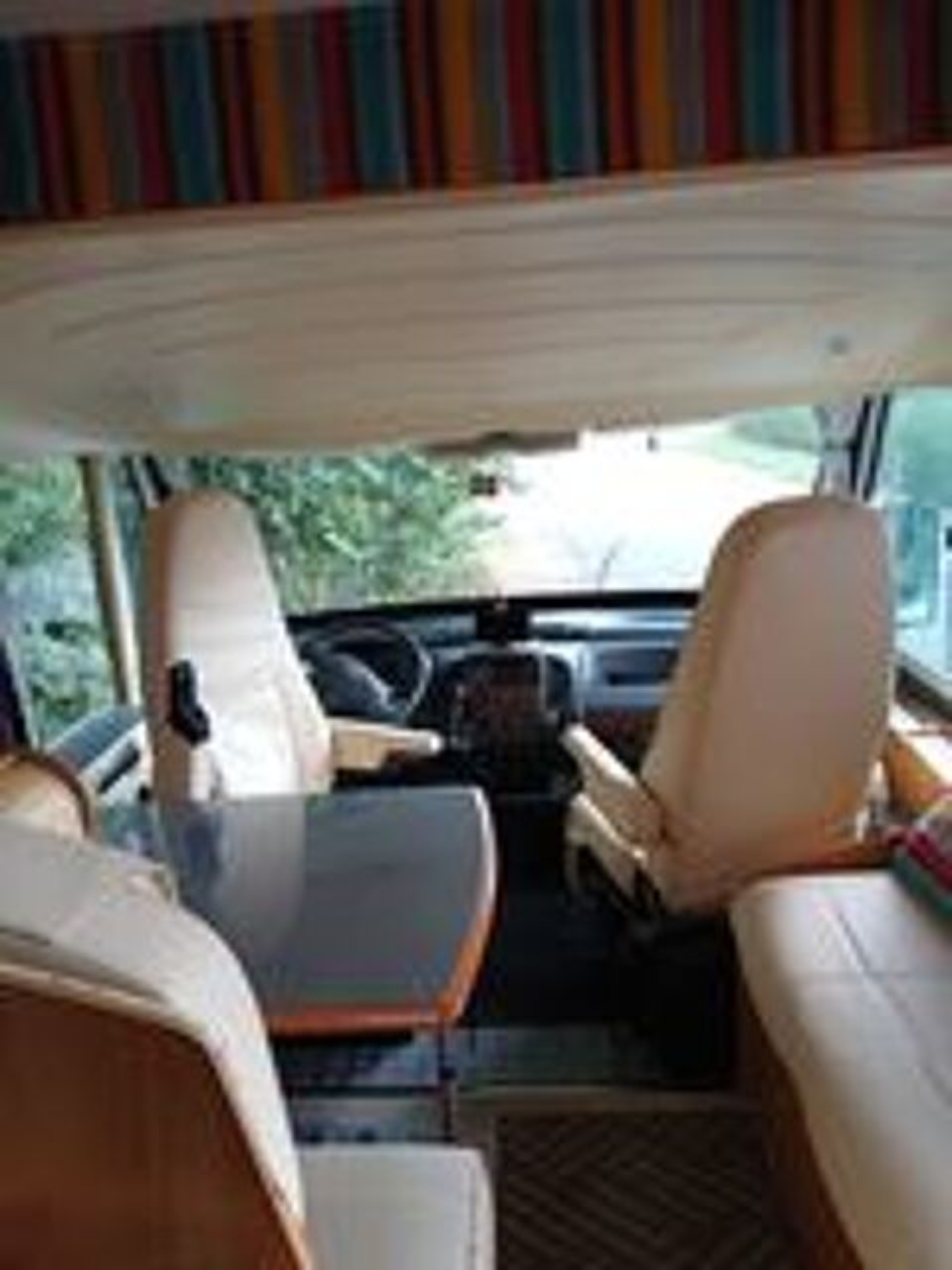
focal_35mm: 26
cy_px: 635
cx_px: 476
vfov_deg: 67.3
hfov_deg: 53.1
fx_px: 953
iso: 50
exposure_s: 1/50
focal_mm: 3.98
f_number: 1.8
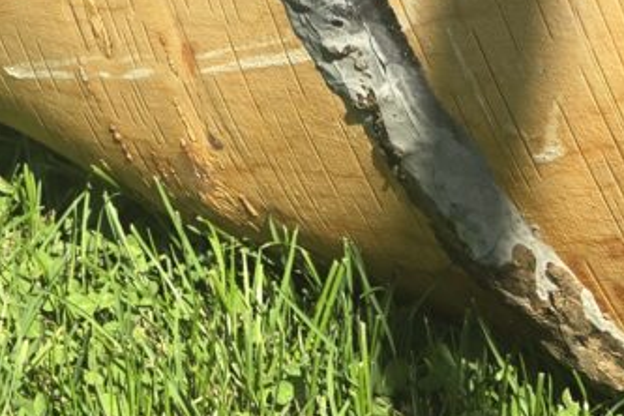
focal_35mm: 115
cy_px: -549
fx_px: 1993
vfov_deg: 10.4
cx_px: 375
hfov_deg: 17.8
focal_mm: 5.4
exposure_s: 1/1024
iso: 25
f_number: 1.8
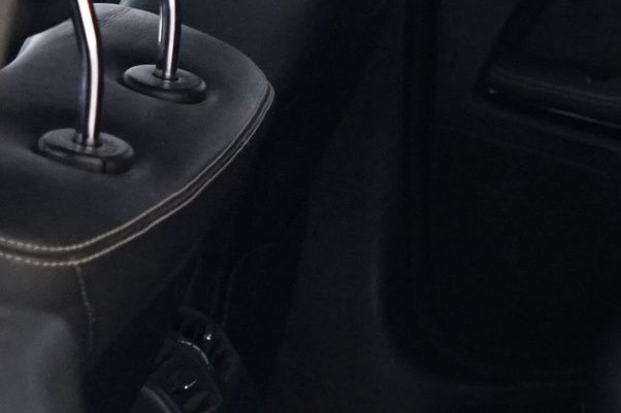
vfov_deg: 10.3
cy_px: 333
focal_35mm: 133
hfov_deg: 14.3
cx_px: 951
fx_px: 2293
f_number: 4
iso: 4000
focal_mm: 32
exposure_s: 1/15
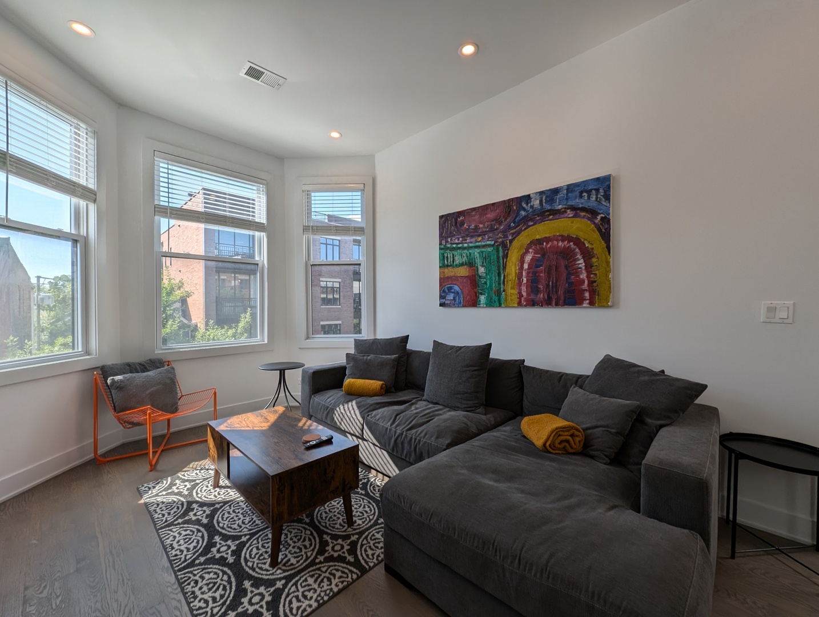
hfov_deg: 106.1
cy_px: 308
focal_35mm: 13
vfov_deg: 90.1
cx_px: 410
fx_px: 308
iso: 45
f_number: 2.2
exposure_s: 1/698
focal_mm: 1.95
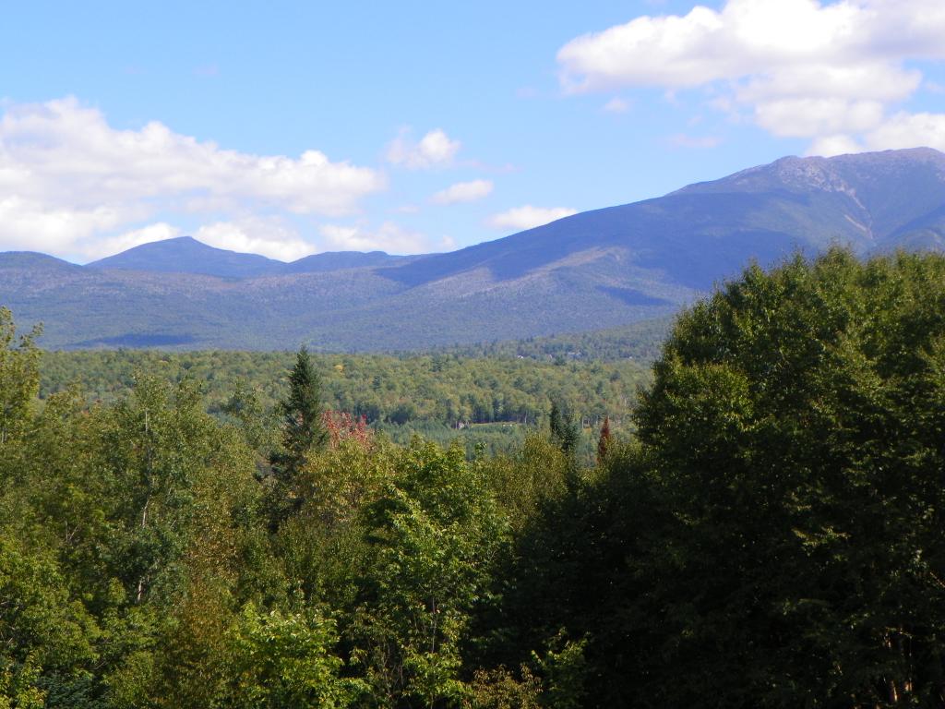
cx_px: 472
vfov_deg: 17.4
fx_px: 2320
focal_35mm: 85
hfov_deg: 23.0
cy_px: 354
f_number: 4
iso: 64
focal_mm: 15.1
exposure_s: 1/400
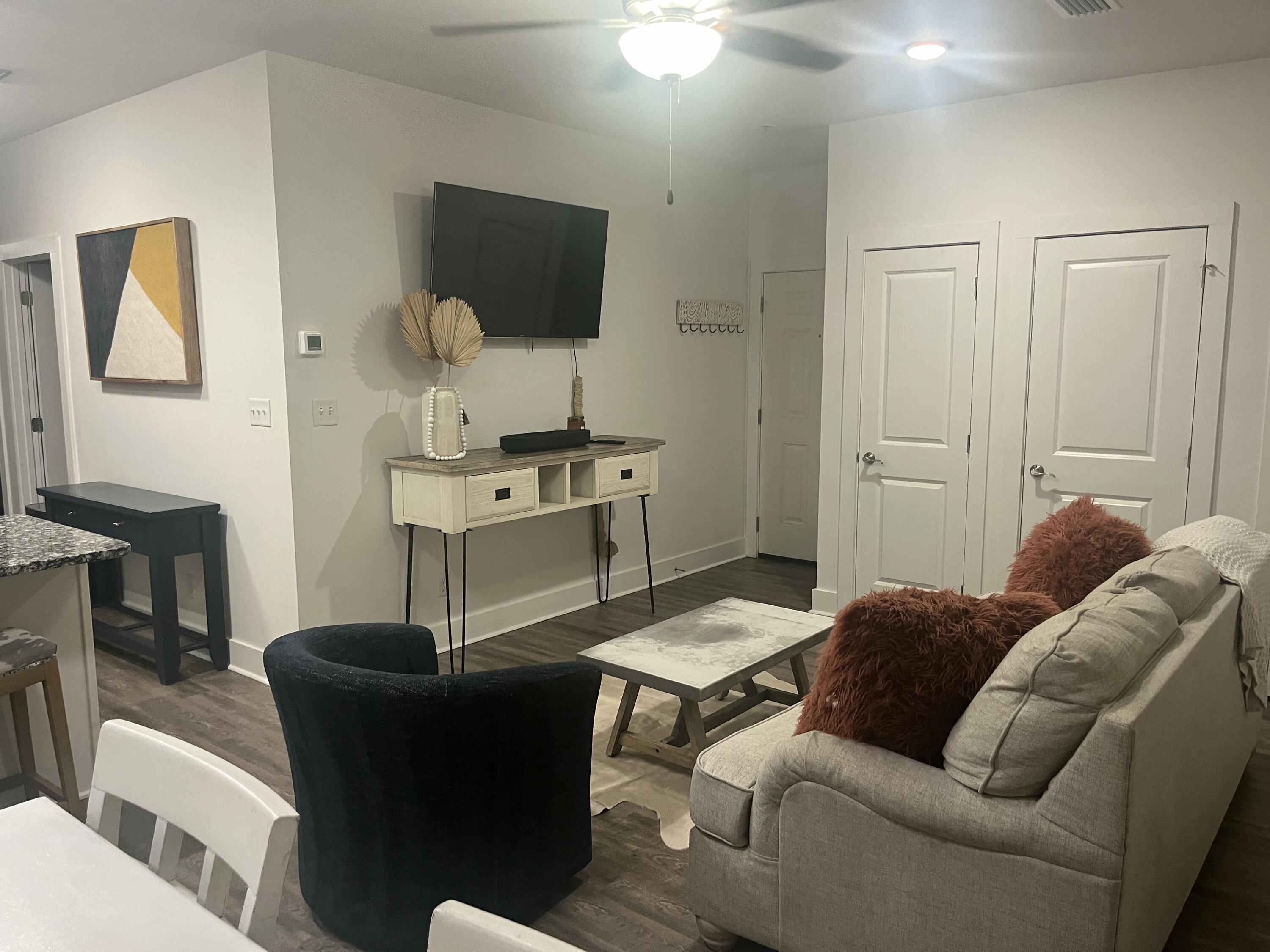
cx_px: 635
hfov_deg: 67.3
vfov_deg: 53.1
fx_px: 954
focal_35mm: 26
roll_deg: +0.1
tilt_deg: -8.4
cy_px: 476
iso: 200
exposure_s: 1/60
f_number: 1.6
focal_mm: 5.1
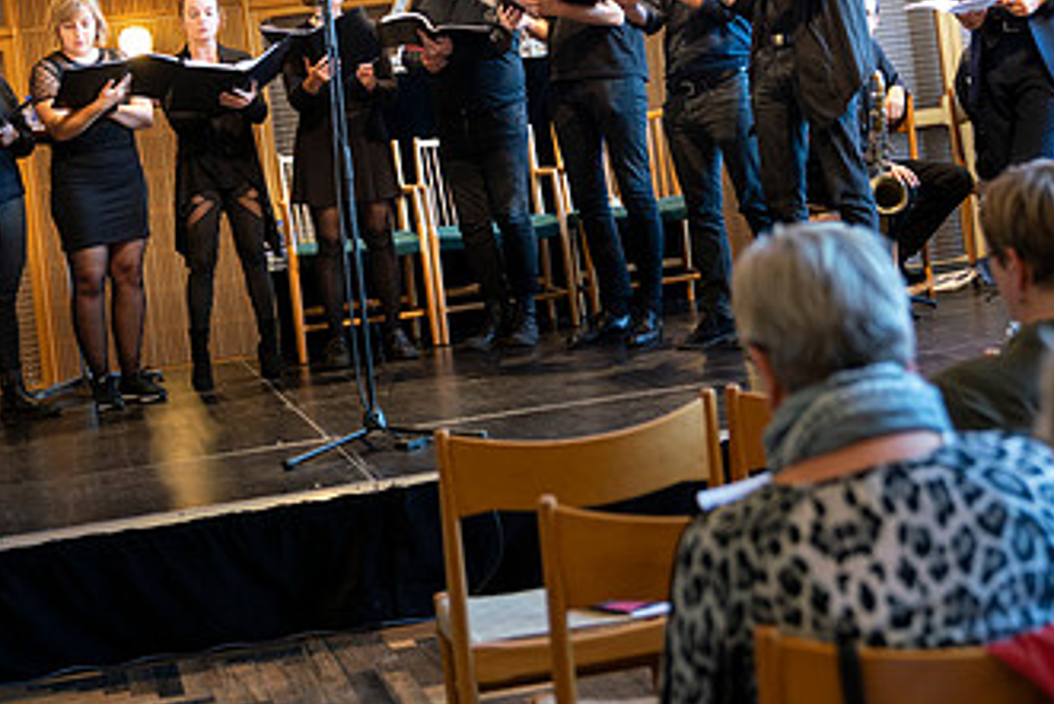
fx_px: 2255
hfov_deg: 26.3
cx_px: 462
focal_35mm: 77
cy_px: 100
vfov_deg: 17.5
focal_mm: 44
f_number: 2.8
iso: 1250
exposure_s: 1/160
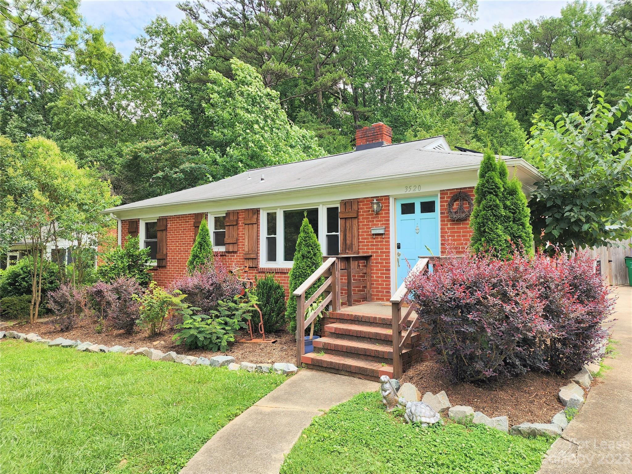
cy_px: 237
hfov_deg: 73.9
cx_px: 316
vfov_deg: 58.9
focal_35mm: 23
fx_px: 420
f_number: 1.8
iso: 12
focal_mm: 6.4
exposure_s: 1/322
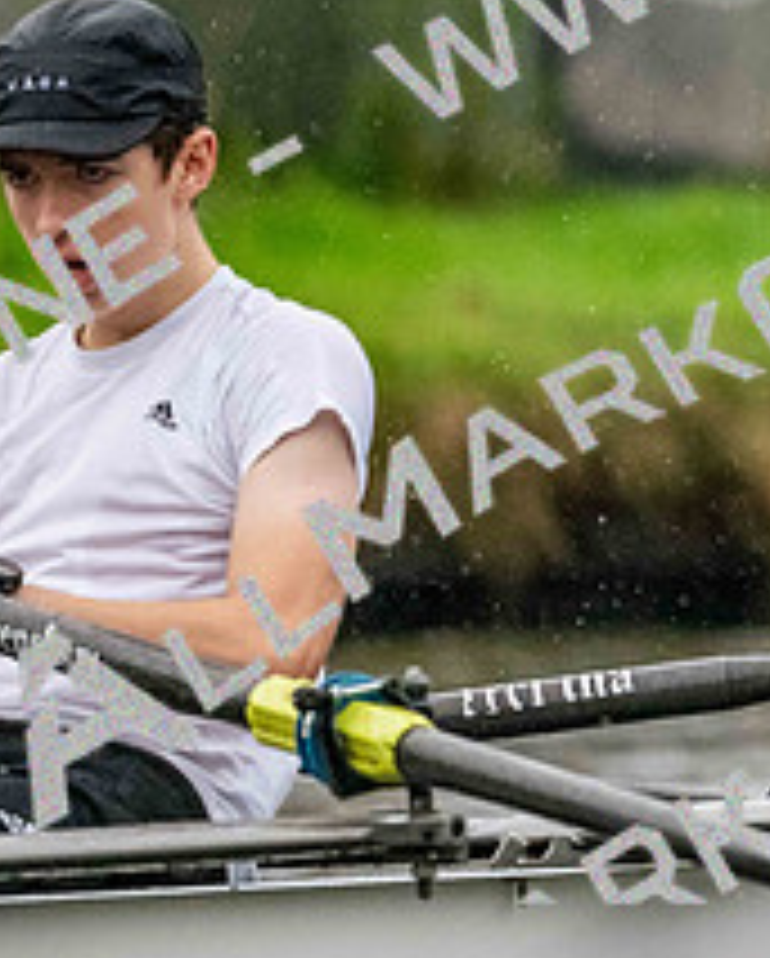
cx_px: 932
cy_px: 133
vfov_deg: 1.9
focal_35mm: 1021
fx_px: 29022
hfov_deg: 1.5
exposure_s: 1/2000
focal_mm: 400
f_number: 4.5
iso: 8000
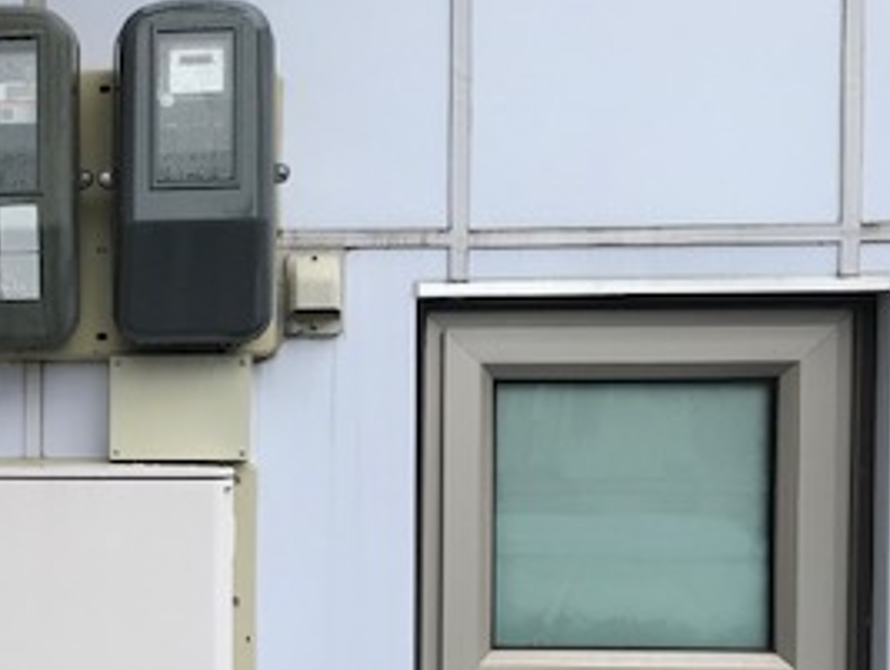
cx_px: -53
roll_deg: -0.6
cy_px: 527
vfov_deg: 21.7
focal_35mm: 67
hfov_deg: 26.9
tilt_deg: -1.7
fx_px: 1725
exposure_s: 1/1088
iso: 20
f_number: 1.8
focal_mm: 3.99
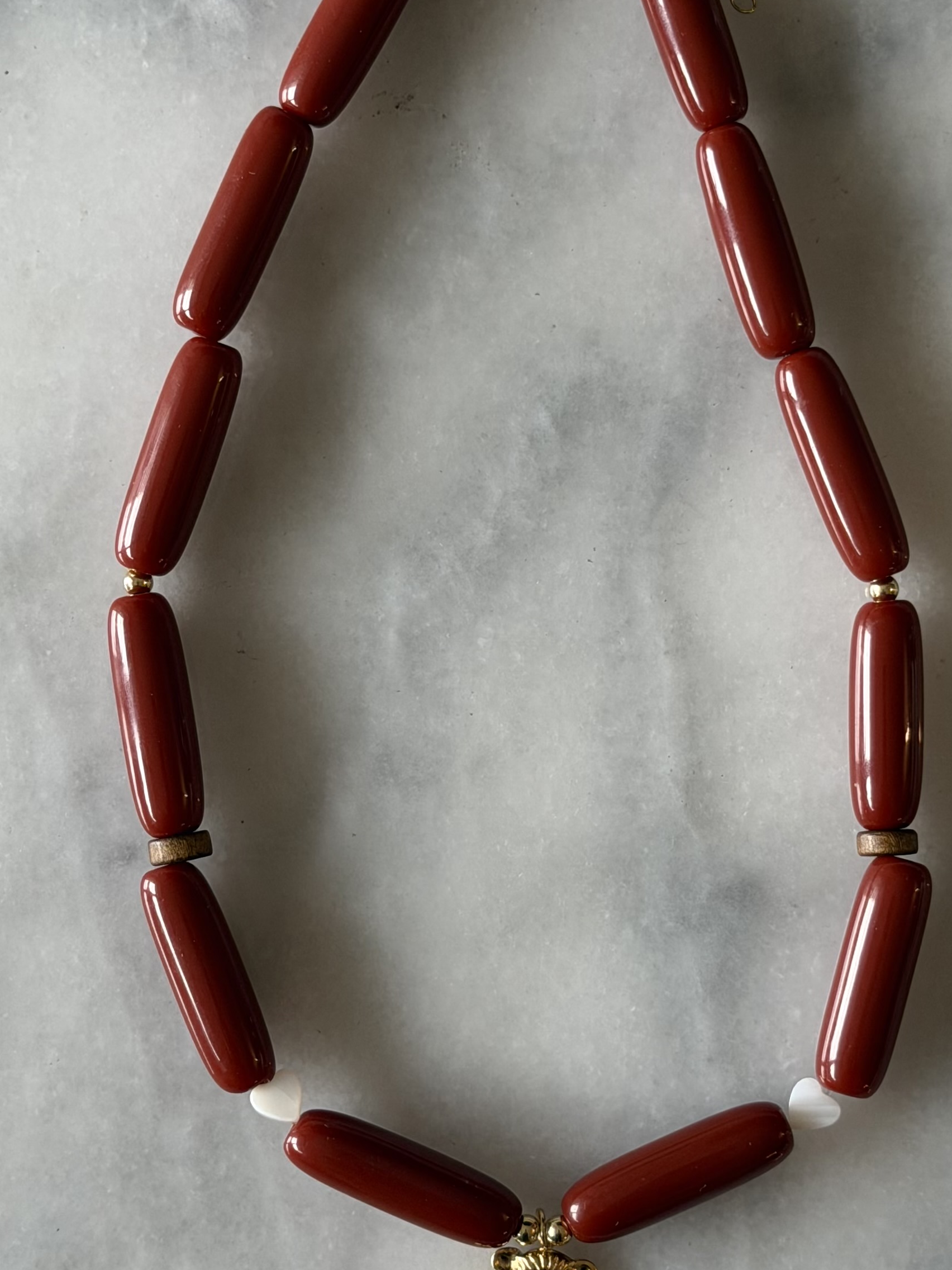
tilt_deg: -88.7
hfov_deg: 21.9
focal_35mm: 67
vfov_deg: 29.0
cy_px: 605
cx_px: 529
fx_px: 2457
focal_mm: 6.76
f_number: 1.78
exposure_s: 1/121
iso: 64
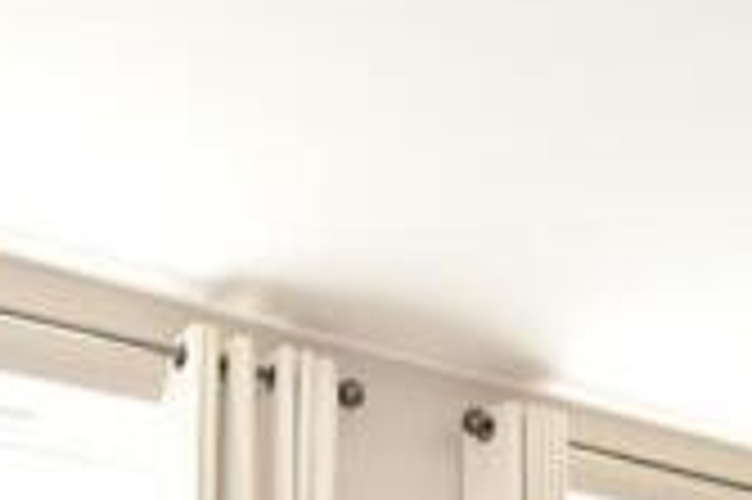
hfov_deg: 32.1
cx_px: 693
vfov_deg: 19.2
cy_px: 809
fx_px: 1231
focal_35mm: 59
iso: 500
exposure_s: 1/200
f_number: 4.5
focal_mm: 10
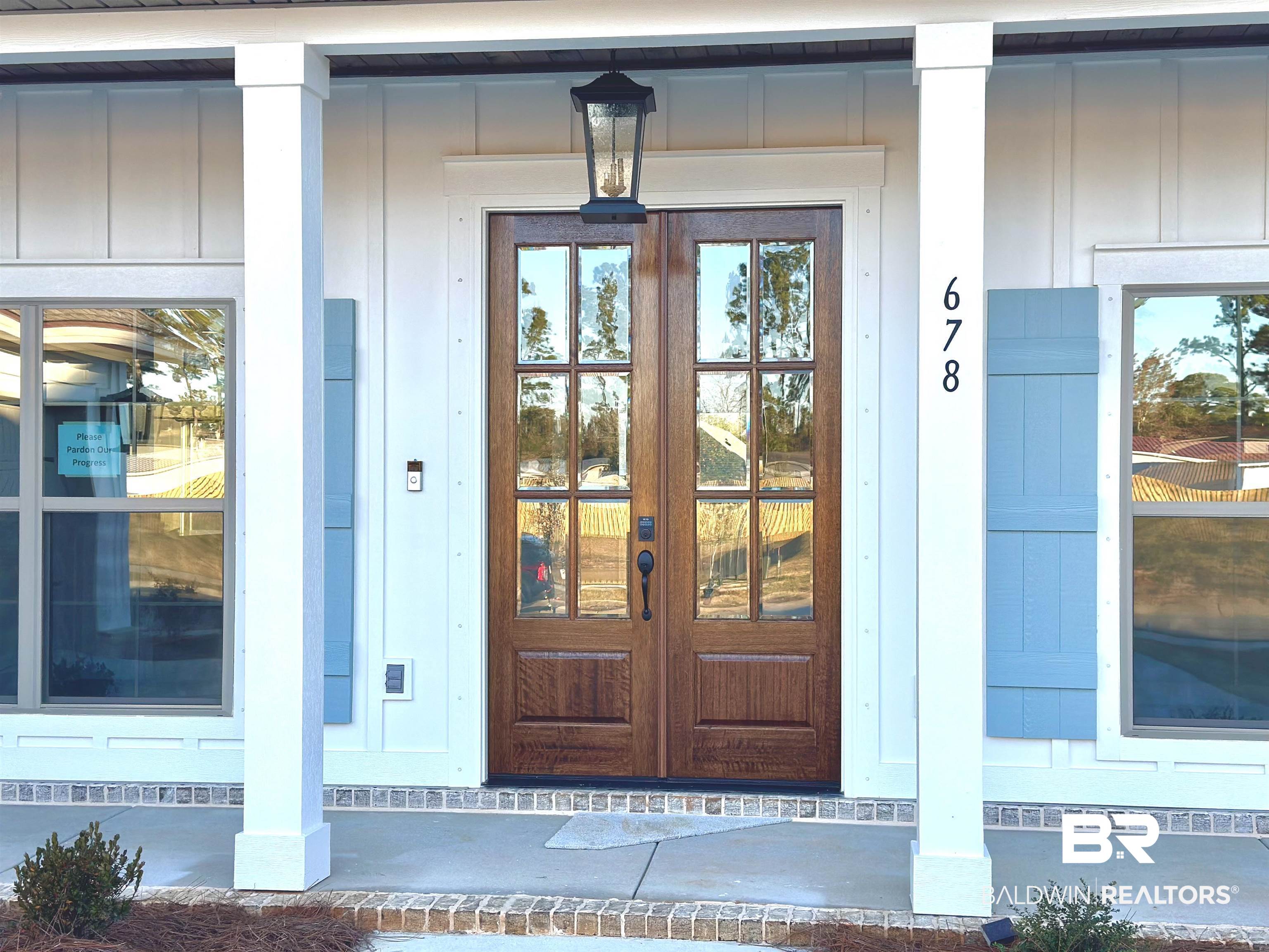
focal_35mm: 48
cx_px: 634
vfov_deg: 30.3
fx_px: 1760
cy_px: 476
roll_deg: -0.3
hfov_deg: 39.7
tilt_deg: +1.2
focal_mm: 6.86
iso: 80
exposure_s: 1/773
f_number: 1.78
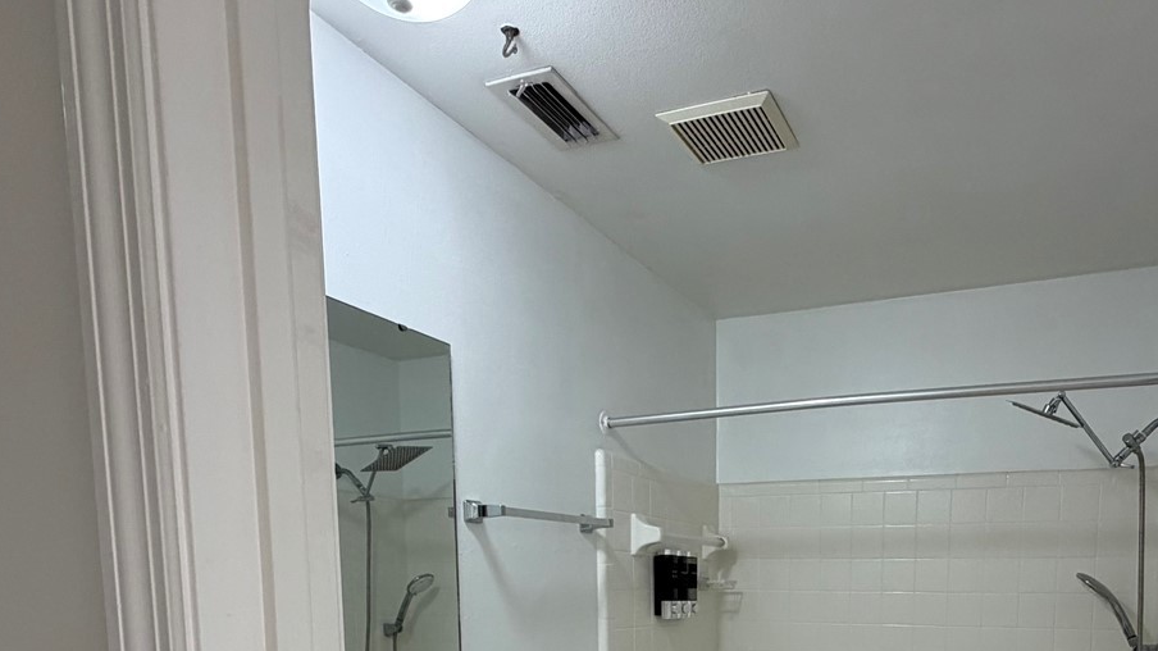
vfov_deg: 37.2
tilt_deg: -6.6
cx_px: 749
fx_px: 829
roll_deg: +0.1
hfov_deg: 68.4
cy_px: 684
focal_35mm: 27
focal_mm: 2.22
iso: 160
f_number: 2.2
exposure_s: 1/120
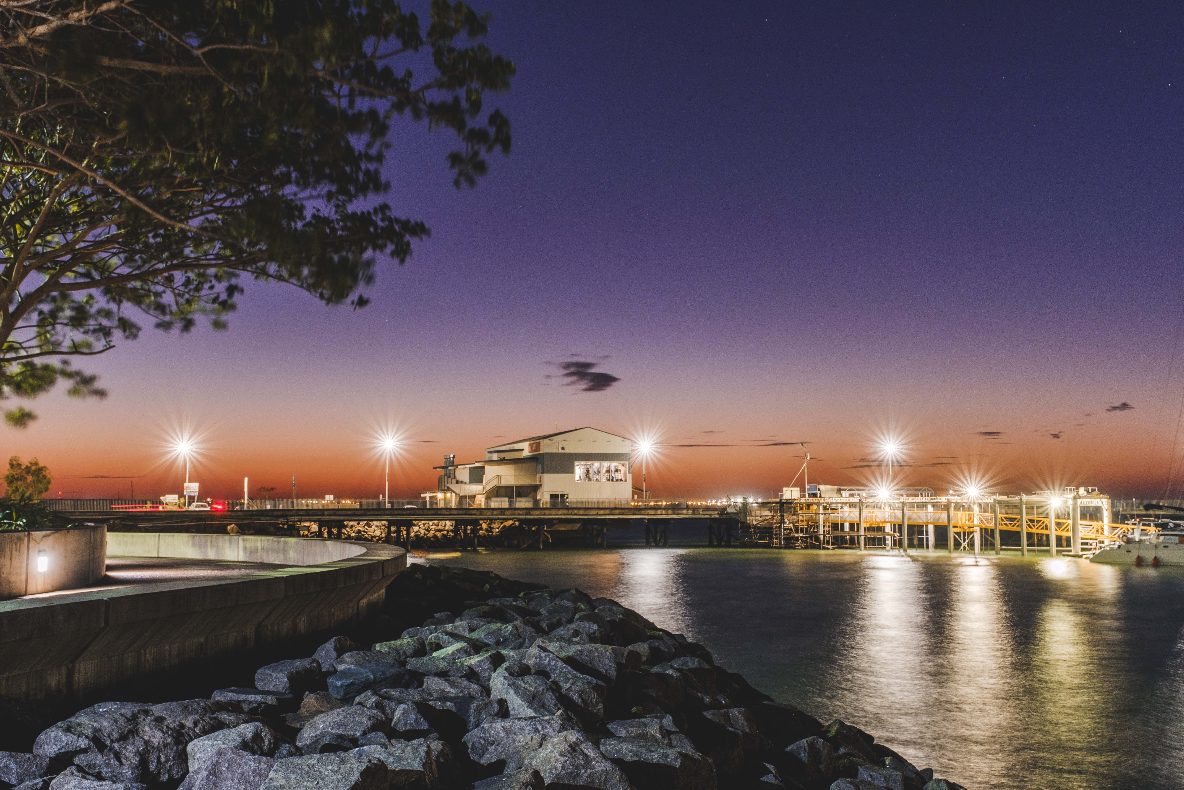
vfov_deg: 36.9
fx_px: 1184
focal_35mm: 36
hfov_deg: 53.1
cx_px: 592
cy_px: 395
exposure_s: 13
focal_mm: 24.2
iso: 200
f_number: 8
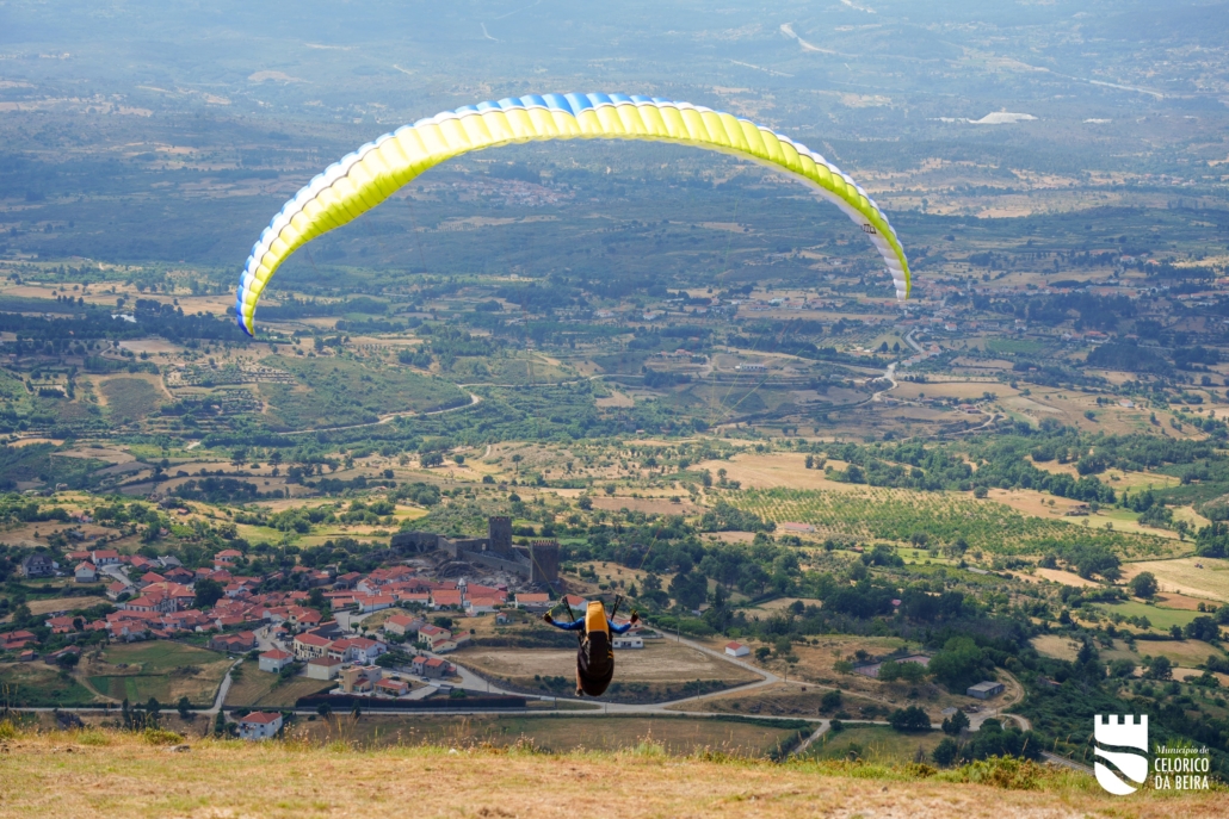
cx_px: 614
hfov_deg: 21.2
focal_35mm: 96
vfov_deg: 14.3
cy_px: 410
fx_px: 3278
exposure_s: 1/640
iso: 100
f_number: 5
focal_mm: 96
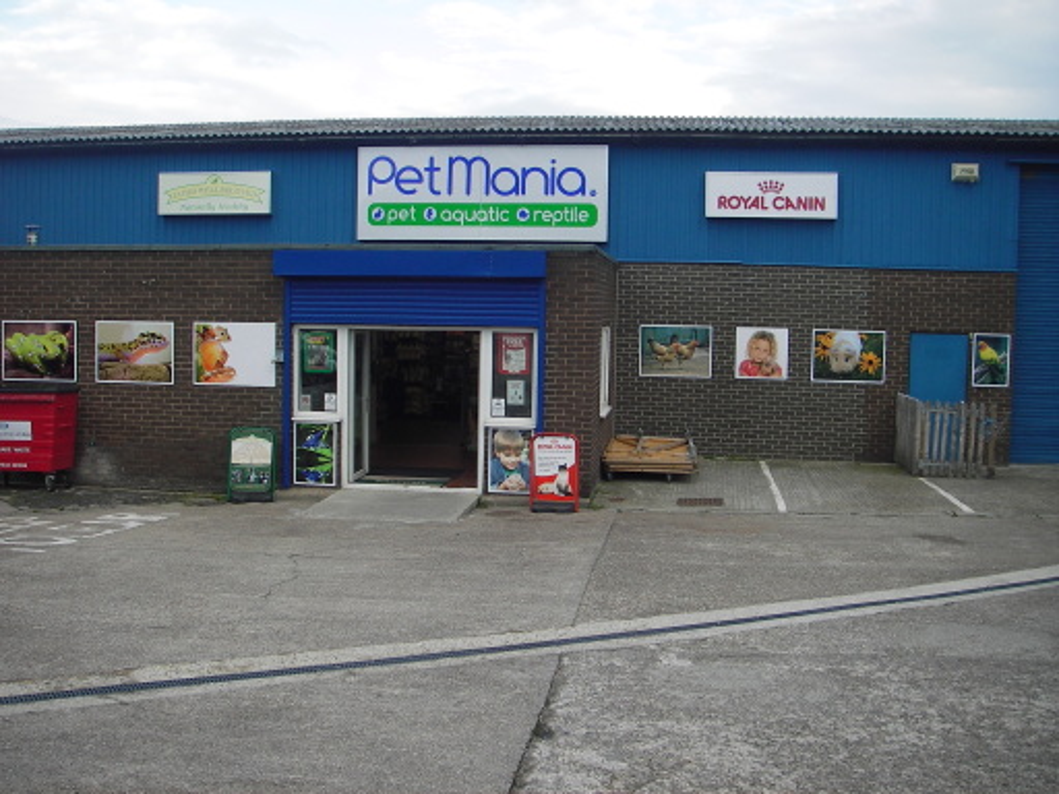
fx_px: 1163
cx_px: 530
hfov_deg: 49.0
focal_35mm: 38
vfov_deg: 37.7
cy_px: 397
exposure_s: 1/100
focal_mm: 6.3
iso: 50
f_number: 3.3
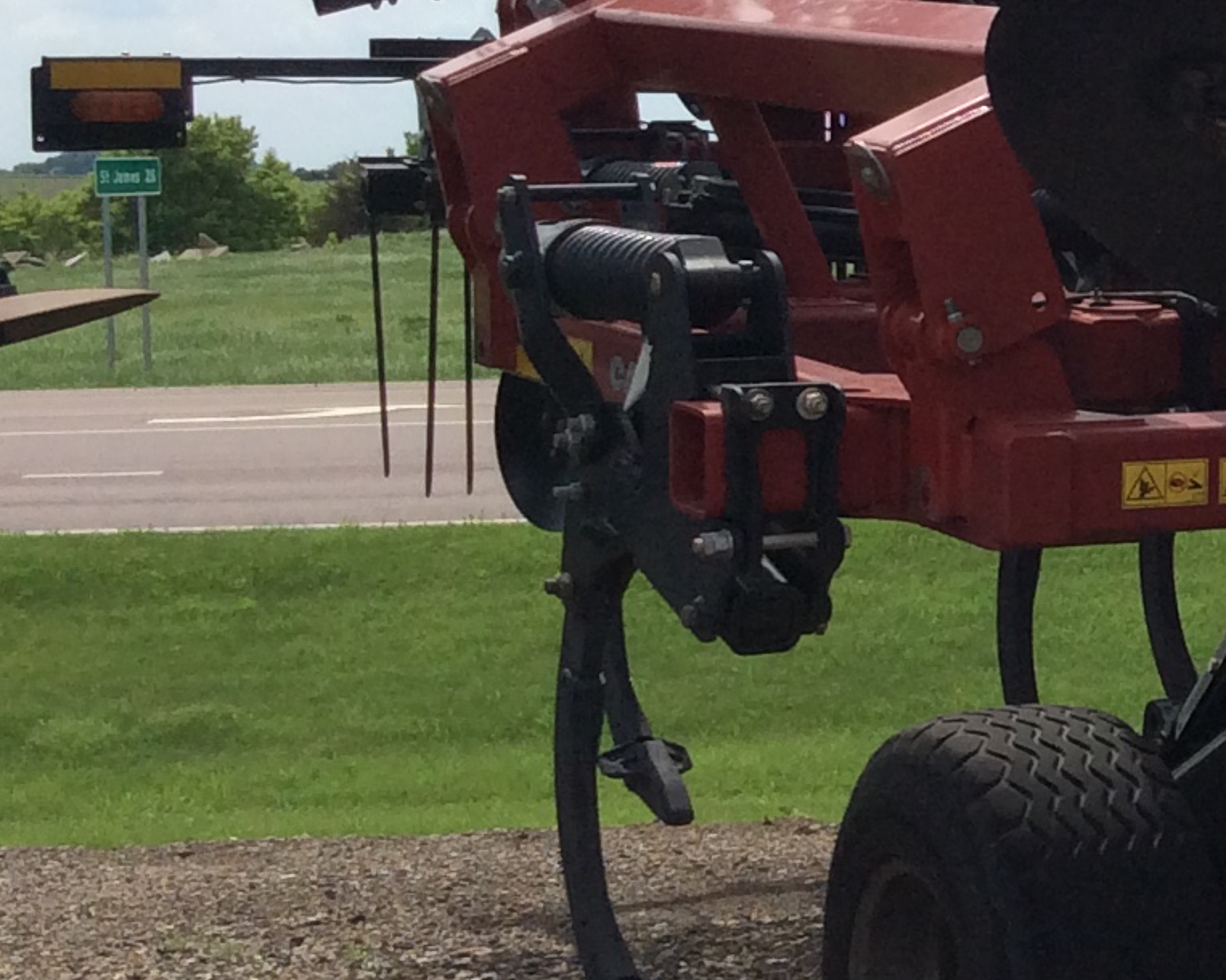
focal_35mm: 106
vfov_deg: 14.5
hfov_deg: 16.4
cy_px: 374
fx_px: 3845
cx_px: 1867
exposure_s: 1/1634
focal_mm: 3.3
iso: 32
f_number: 2.4
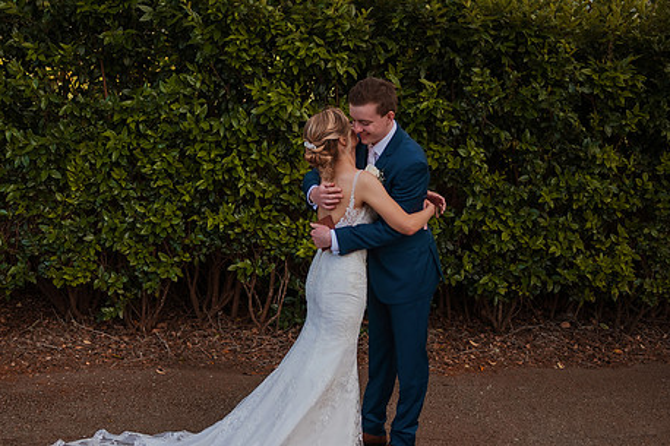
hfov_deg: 44.3
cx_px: 274
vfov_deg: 30.5
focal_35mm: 44
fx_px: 819
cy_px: 227
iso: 500
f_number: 2.8
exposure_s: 1/640
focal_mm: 28
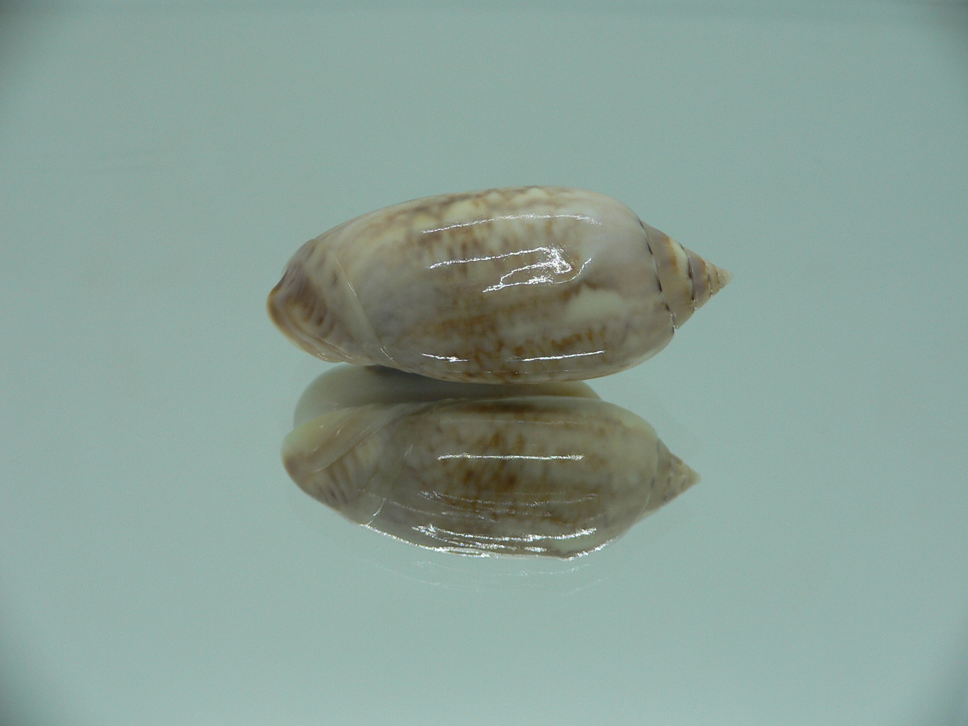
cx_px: 484
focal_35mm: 35
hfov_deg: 52.6
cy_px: 363
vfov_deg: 40.7
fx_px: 979
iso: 80
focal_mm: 4.6
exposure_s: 1/60
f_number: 2.8
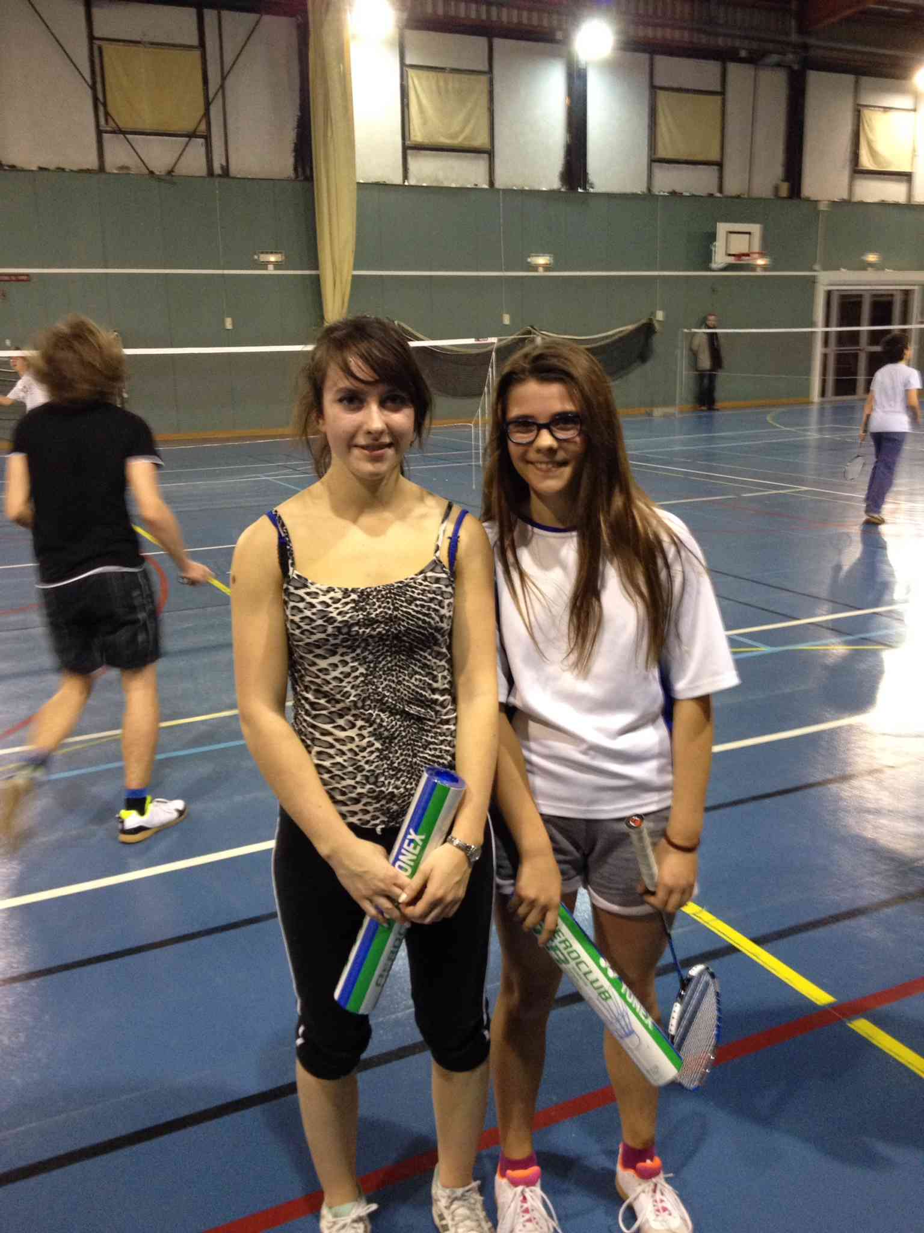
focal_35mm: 35
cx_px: 462
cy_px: 616
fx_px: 1246
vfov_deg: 52.6
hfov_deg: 40.7
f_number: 2.4
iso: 200
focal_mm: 4.28
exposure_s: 1/20
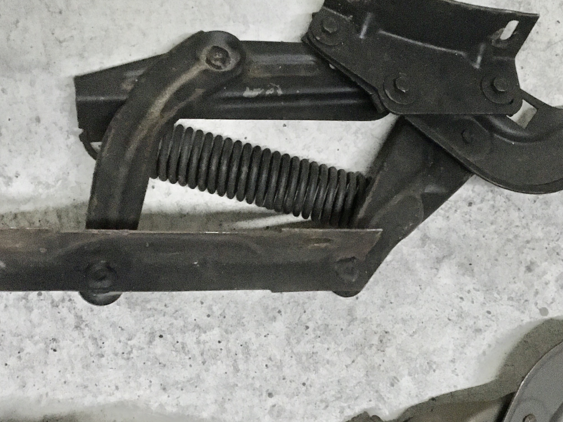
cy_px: 304
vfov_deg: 25.0
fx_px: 943
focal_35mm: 58
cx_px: 379
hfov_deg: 32.9
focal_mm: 4.15
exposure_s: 1/17
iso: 640
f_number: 2.2
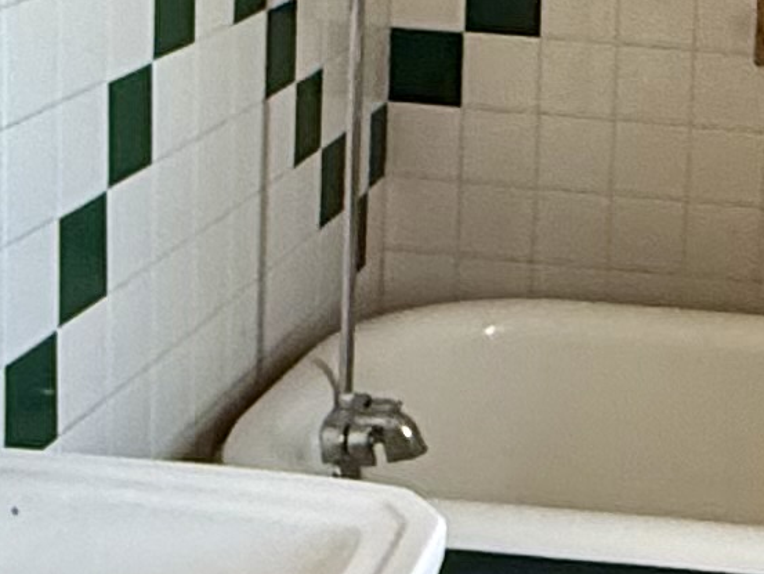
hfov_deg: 18.5
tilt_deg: -10.4
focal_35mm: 102
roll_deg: -3.8
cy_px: 47
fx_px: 2252
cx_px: 858
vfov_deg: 14.4
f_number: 2.2
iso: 320
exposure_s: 1/90
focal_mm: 2.22
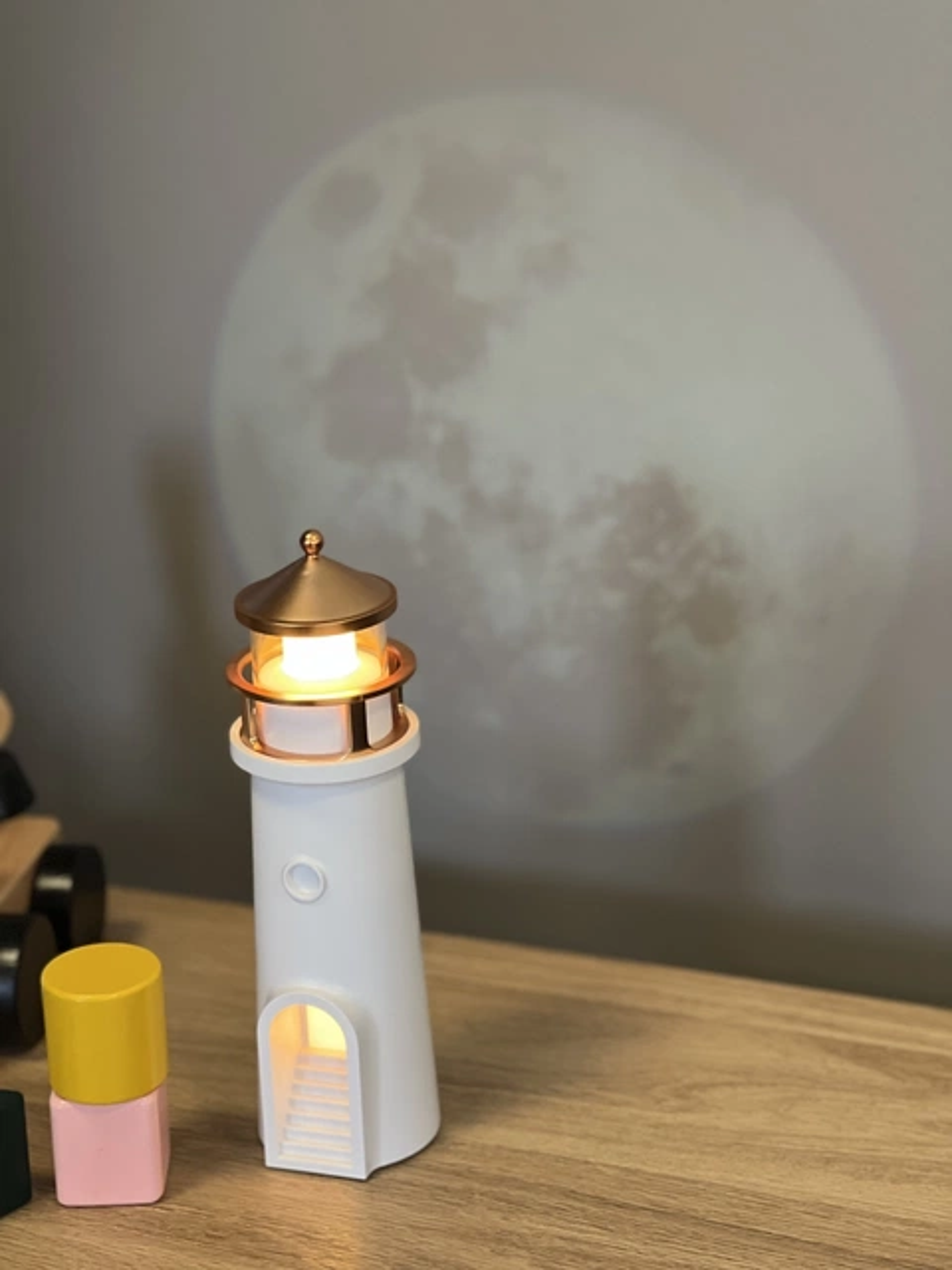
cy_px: 635
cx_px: 476
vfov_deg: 25.3
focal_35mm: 77
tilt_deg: -19.1
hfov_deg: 19.1
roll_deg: +2.6
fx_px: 2824
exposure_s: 1/40
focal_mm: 9
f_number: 2.8
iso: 160
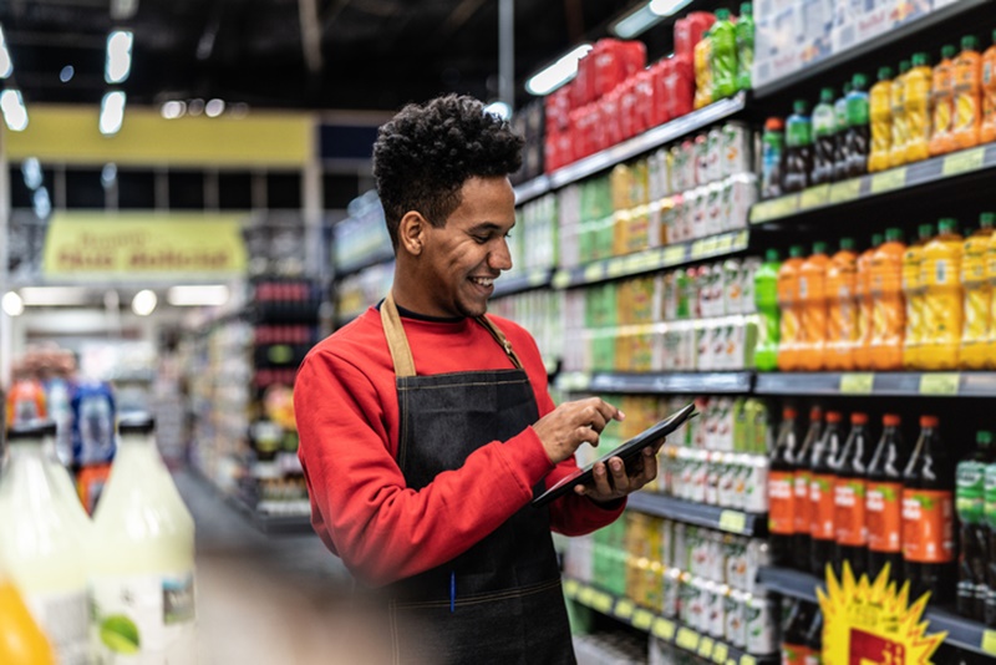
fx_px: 1384
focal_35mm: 50
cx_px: 498
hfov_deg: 39.6
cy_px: 332
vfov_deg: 27.0
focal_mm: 50
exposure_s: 1/200
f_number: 1.4
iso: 800
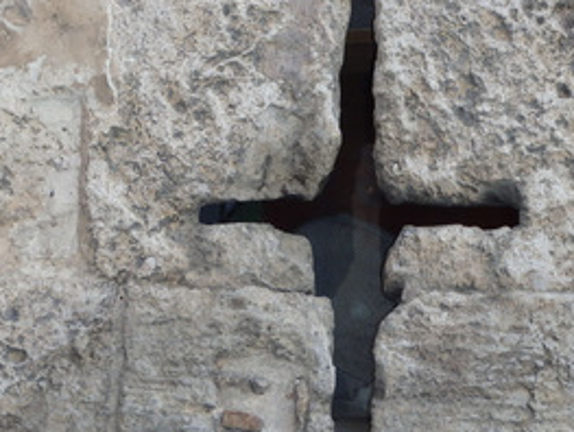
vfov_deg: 15.9
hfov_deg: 21.0
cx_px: 369
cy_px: 250
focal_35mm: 93
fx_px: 1544
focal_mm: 8.8
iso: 200
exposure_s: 1/80
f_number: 4.9
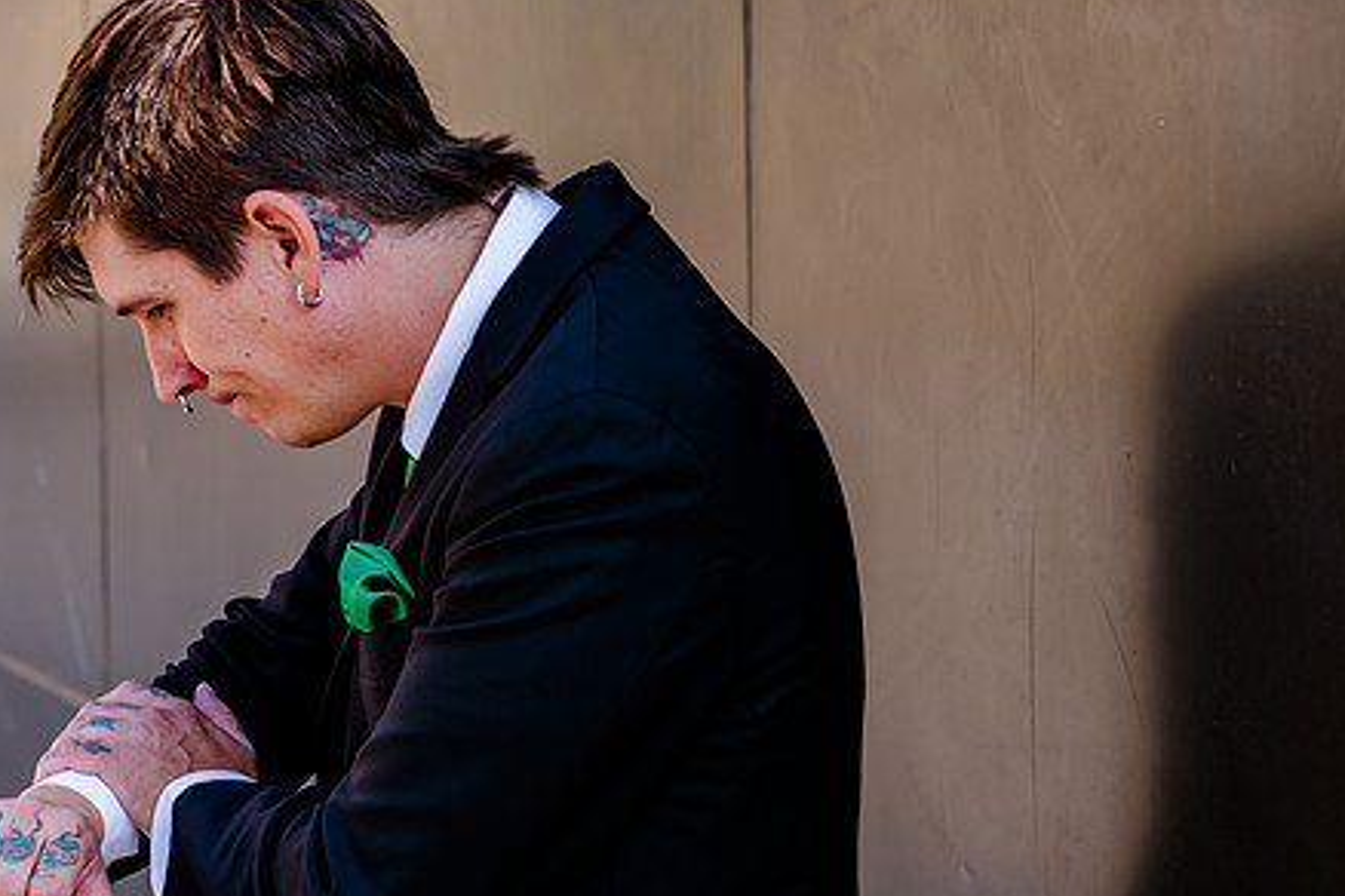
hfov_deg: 22.1
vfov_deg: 14.9
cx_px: 683
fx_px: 3437
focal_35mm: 92
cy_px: 507
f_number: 4
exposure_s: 1/640
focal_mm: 58
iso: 250
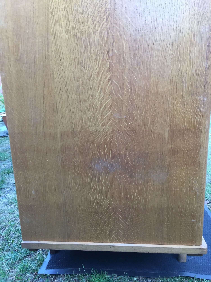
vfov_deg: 61.7
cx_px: 106
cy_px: 141
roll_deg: +1.4
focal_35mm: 29
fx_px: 236
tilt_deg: -13.7
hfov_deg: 48.2
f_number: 2.2
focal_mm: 4.15
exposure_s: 1/33
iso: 80
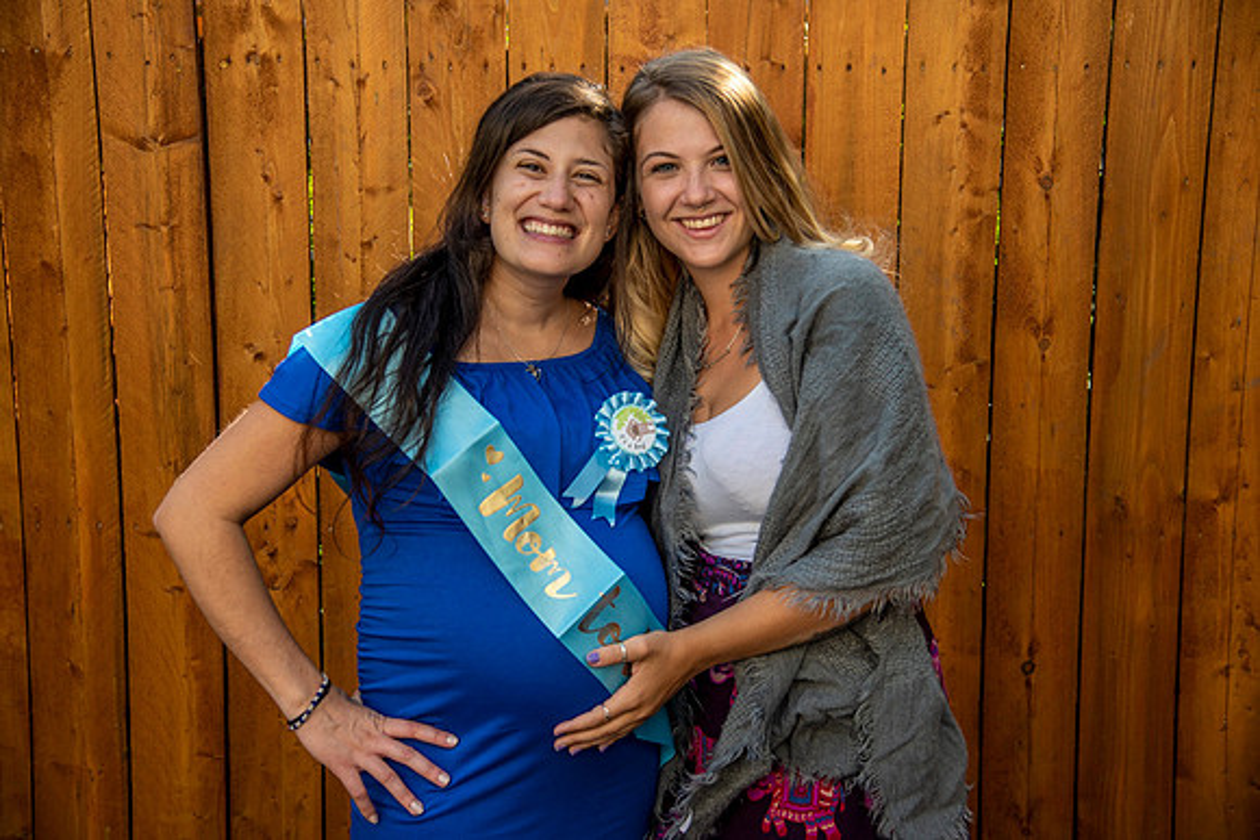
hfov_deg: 39.6
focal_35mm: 50
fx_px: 1750
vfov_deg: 27.0
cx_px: 630
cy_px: 420
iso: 125
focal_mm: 50
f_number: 4
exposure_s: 1/320
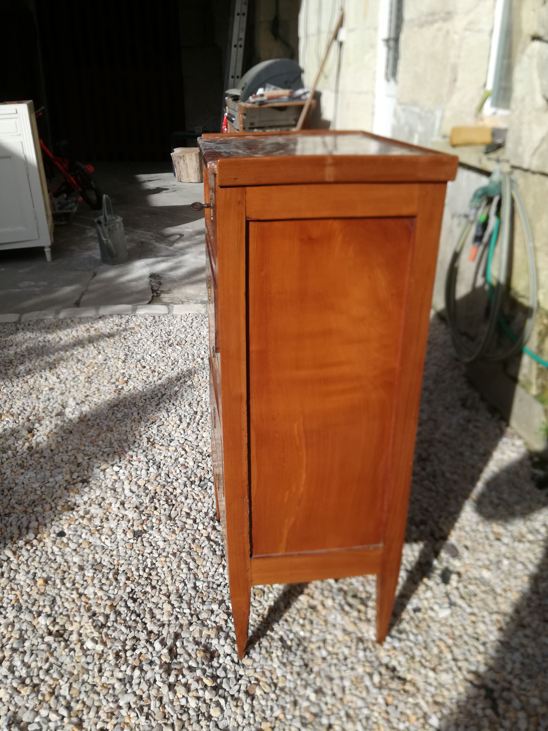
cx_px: 274
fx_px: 570
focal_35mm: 27
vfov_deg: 65.3
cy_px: 366
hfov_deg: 51.4
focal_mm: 3.79
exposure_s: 1/1350
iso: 50
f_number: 2
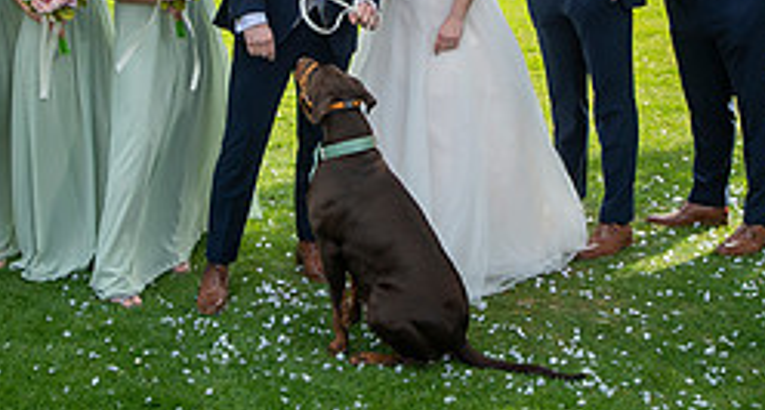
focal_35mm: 74
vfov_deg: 15.4
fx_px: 1485
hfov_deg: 28.9
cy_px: -25
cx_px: 381
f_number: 4
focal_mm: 24
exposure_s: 1/500
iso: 125
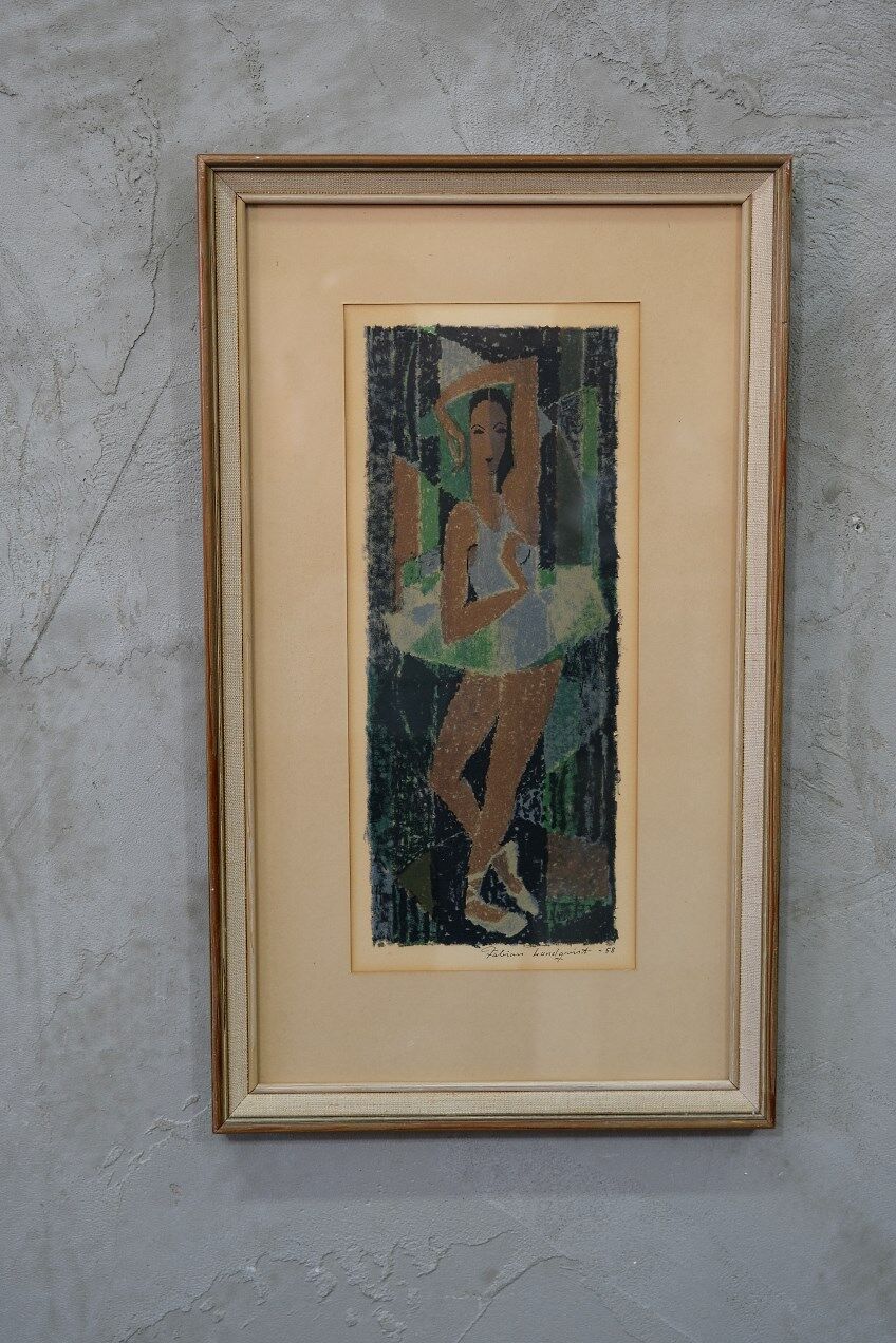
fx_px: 1829
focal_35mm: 49
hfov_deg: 27.5
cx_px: 448
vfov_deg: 40.3
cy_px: 672
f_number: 4
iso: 800
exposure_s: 1/50
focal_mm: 32.5
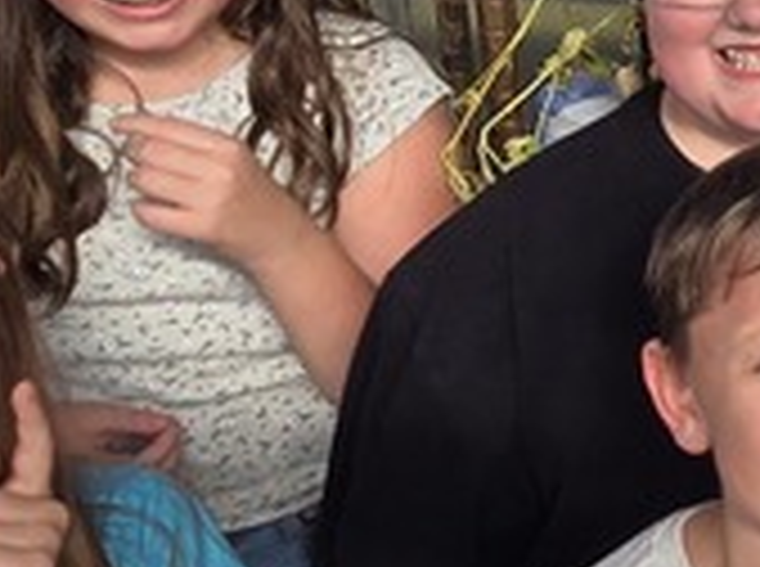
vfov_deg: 18.4
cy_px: 94
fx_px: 1731
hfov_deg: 22.2
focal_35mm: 79
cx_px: 994
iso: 50
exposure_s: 1/2371
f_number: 2.2
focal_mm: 2.2
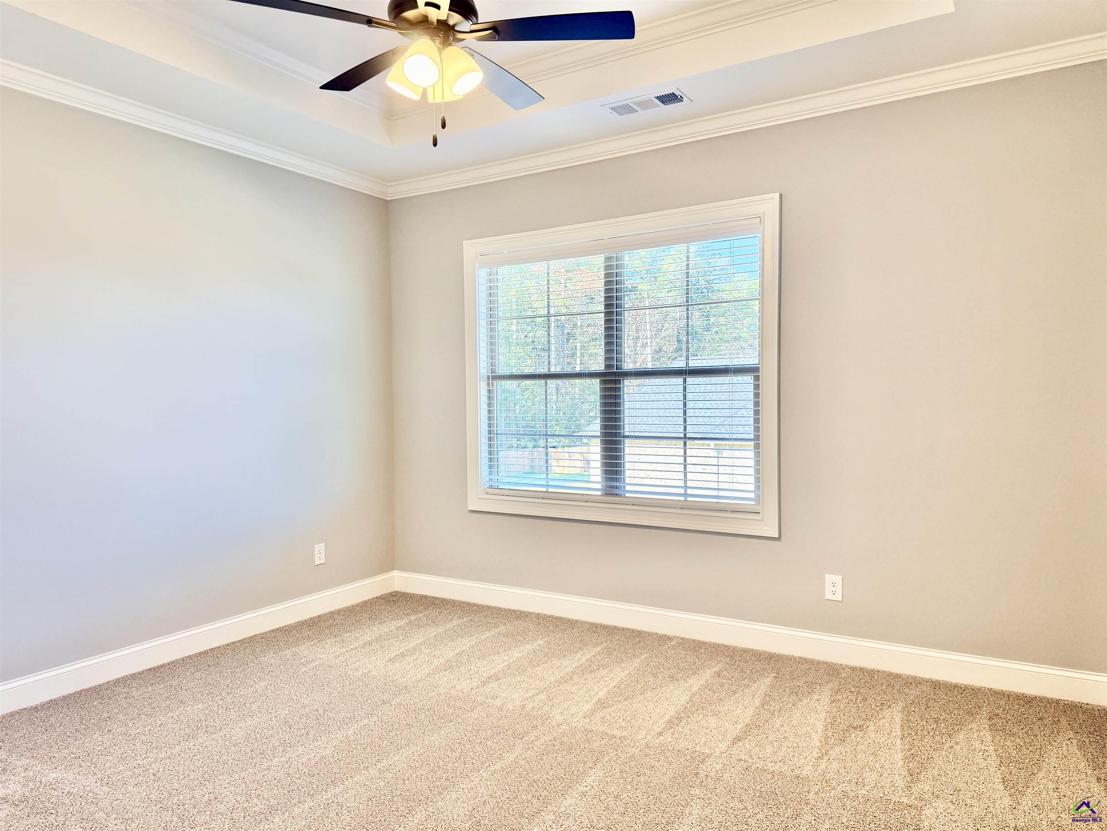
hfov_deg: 71.6
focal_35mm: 24
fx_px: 768
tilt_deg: -1.2
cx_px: 554
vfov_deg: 56.8
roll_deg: +0.2
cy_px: 416
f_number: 1.78
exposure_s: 1/230
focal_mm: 6.76
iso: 125
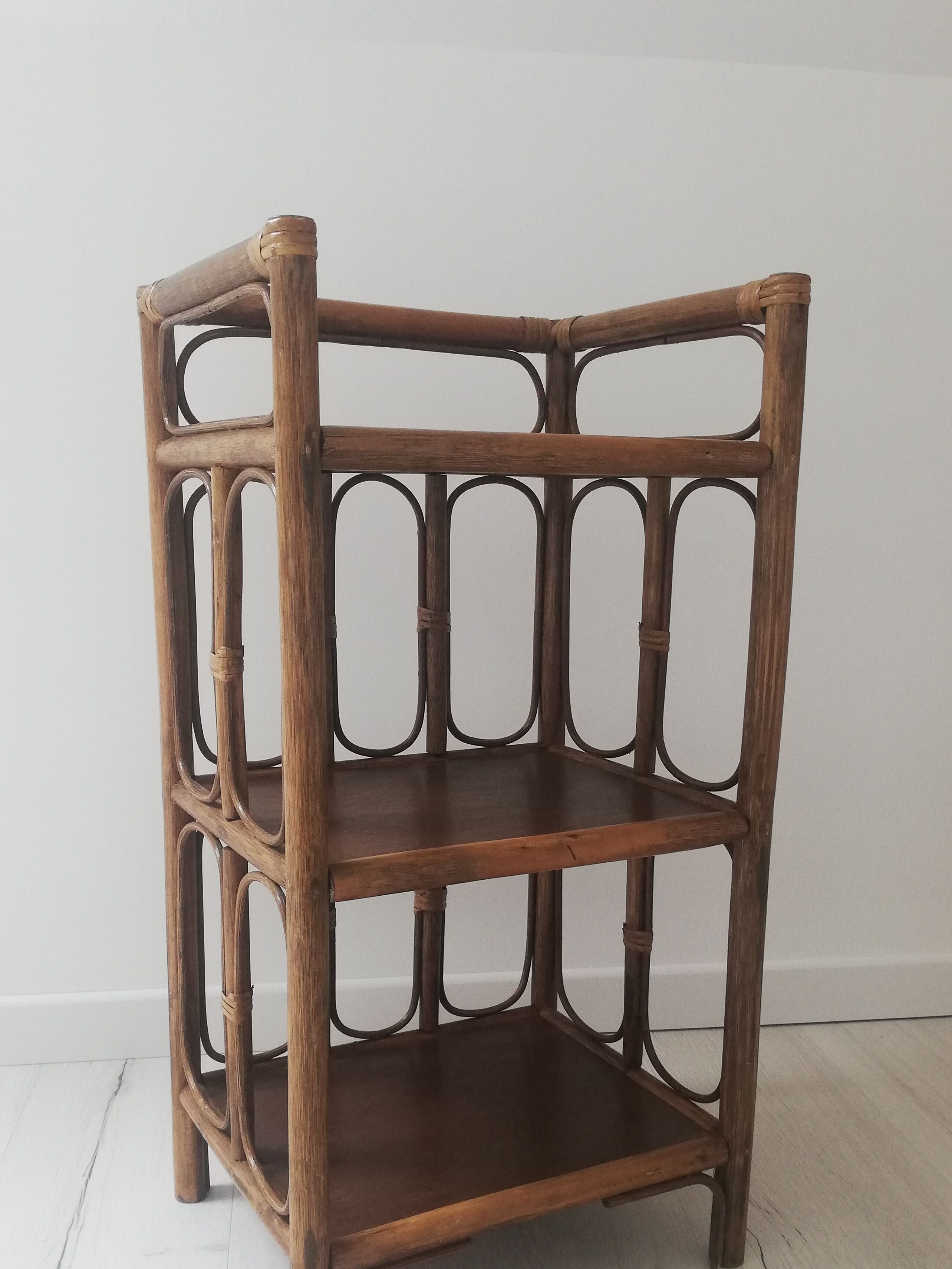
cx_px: 478
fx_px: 1283
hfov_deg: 40.7
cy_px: 777
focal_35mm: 35
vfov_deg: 52.2
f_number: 2.2
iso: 160
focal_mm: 3.81
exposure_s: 1/50
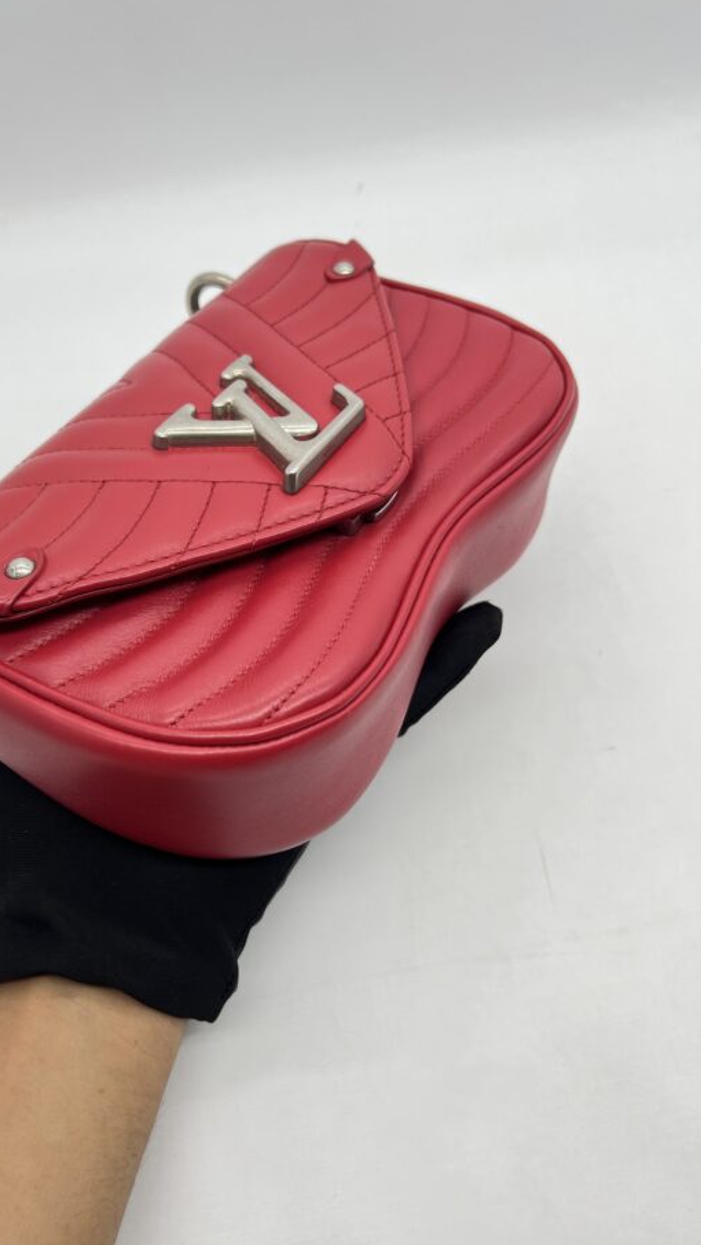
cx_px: 234
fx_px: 1057
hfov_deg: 36.3
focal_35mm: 32
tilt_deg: -51.9
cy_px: 664
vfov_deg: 61.0
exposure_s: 1/100
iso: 32
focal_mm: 5.7
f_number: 1.5
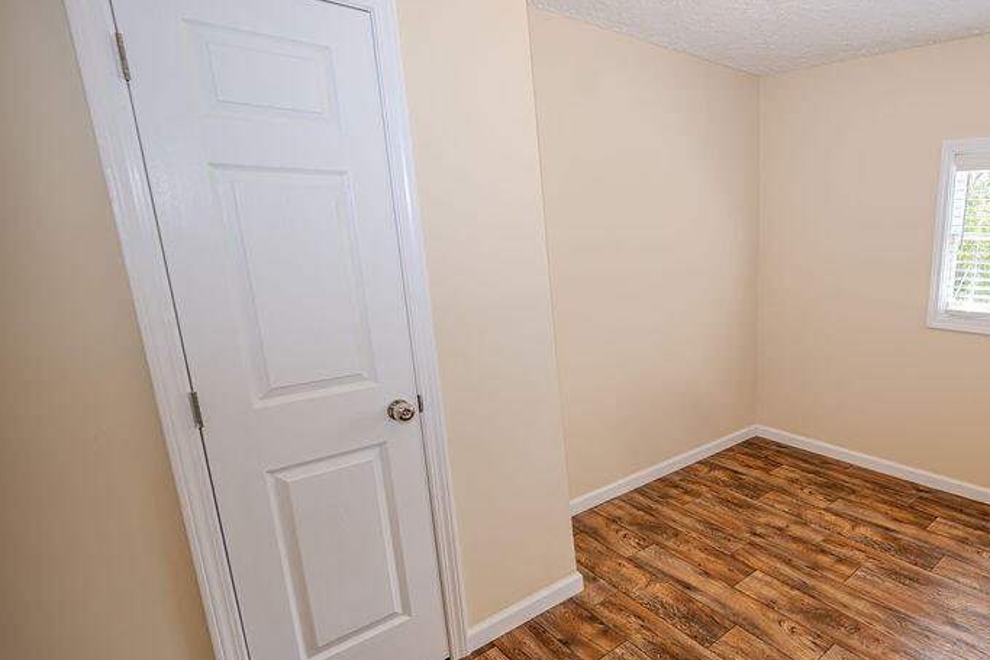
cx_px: 732
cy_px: 353
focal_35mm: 21
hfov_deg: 75.8
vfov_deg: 59.4
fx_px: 577
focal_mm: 14
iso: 1000
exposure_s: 1/200
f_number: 4
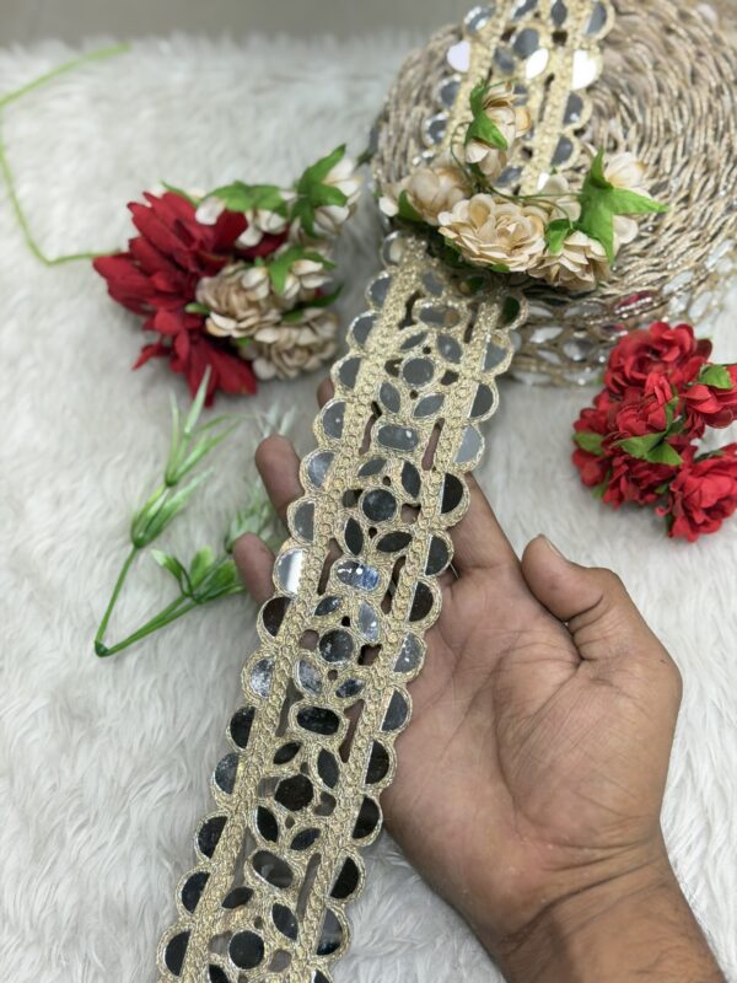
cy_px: 492
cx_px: 368
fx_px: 1363
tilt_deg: -62.2
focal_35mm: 48
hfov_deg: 30.3
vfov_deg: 39.7
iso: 64
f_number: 1.78
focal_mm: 6.76
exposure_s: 1/217
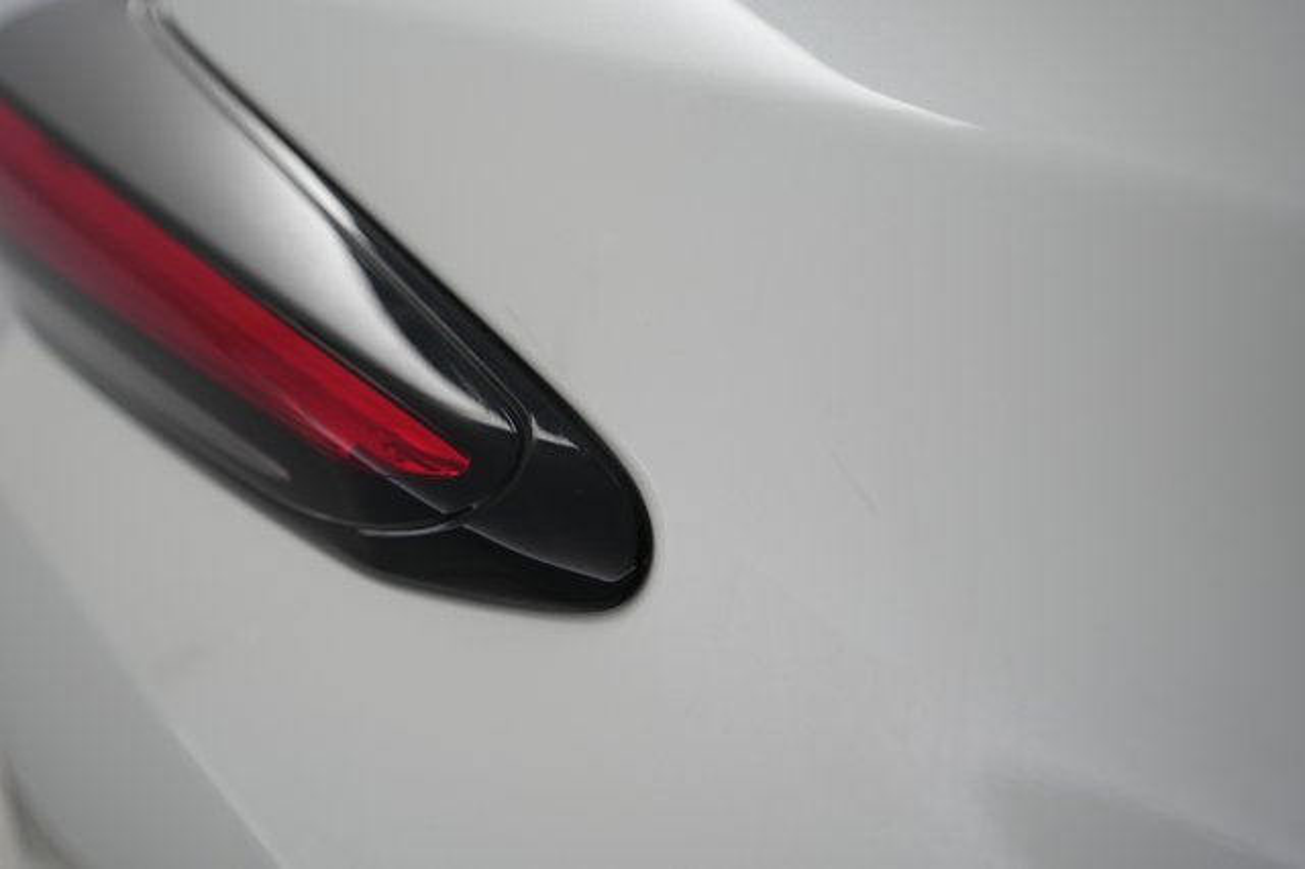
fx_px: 1014
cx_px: 652
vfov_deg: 46.4
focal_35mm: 28
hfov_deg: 65.5
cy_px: 434
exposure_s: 1/100
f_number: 5
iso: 1000
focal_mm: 28
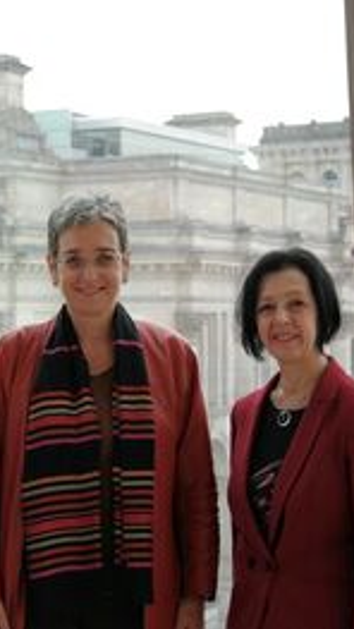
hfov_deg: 13.4
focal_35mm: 89
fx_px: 1485
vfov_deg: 23.9
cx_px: -4
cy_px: 313
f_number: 4.5
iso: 400
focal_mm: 37
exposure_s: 1/60
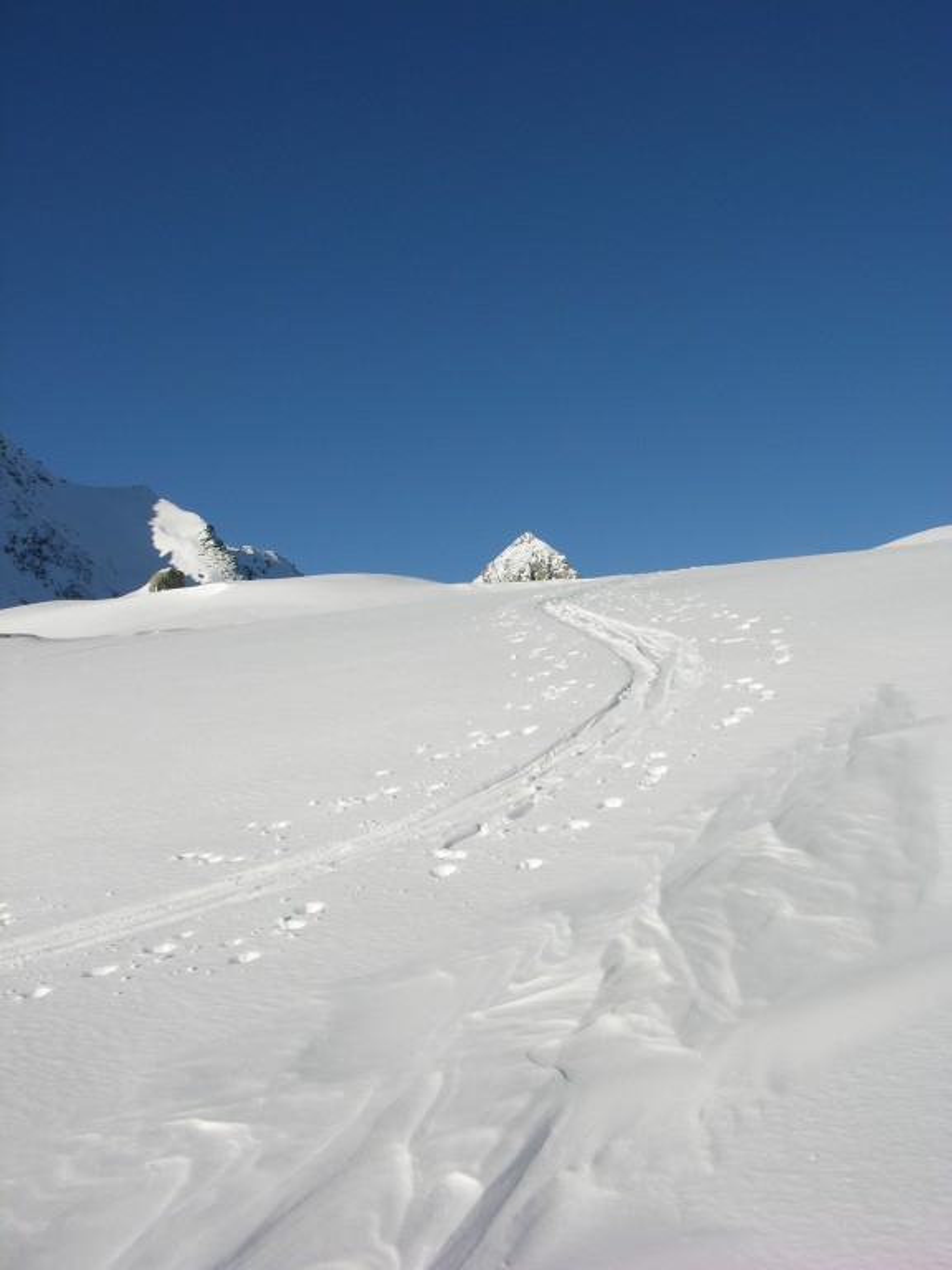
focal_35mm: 35
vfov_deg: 52.6
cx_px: 476
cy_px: 635
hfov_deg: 40.7
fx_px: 1283
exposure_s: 1/277
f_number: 8
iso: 50
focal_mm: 8.9
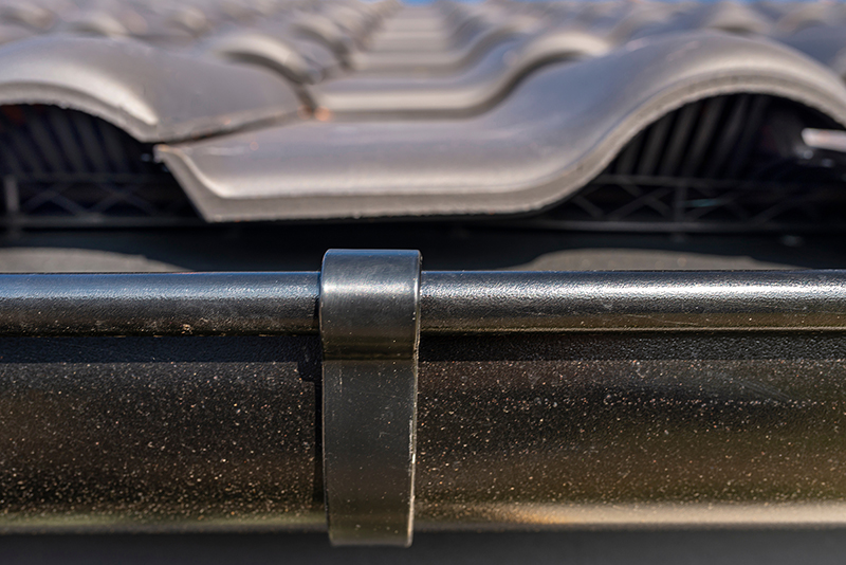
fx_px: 823
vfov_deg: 37.9
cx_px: 423
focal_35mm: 35
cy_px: 282
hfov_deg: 54.4
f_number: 6.3
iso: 200
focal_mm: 35
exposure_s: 1/40
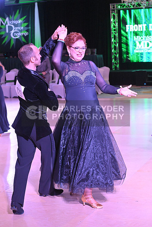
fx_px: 443
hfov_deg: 19.5
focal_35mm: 70
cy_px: 114
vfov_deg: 28.8
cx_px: 76
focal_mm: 70
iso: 6400
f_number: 6.3
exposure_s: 1/400
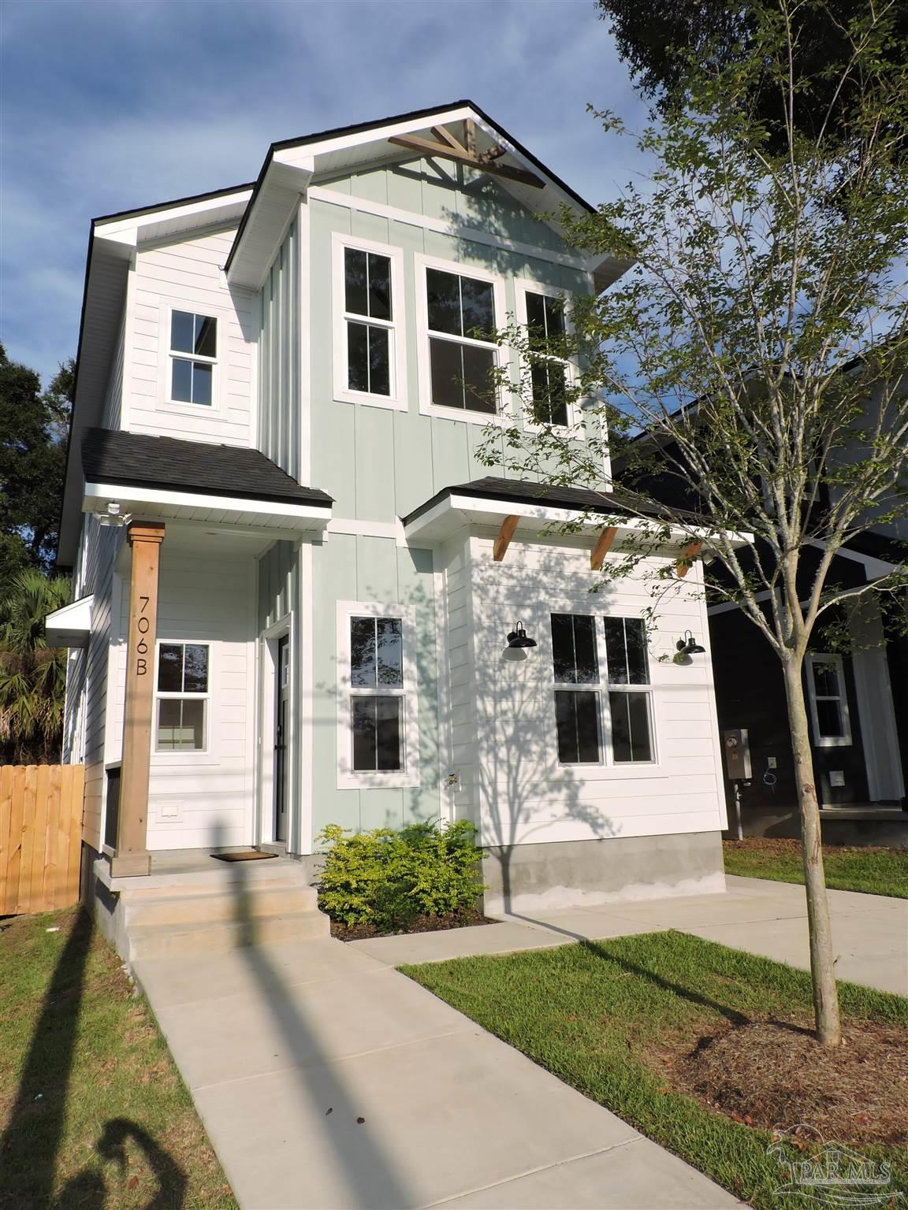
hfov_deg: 56.8
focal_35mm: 24
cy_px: 605
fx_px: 839
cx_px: 454
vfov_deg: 71.6
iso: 110
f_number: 3.7
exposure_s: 1/1600
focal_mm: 4.3
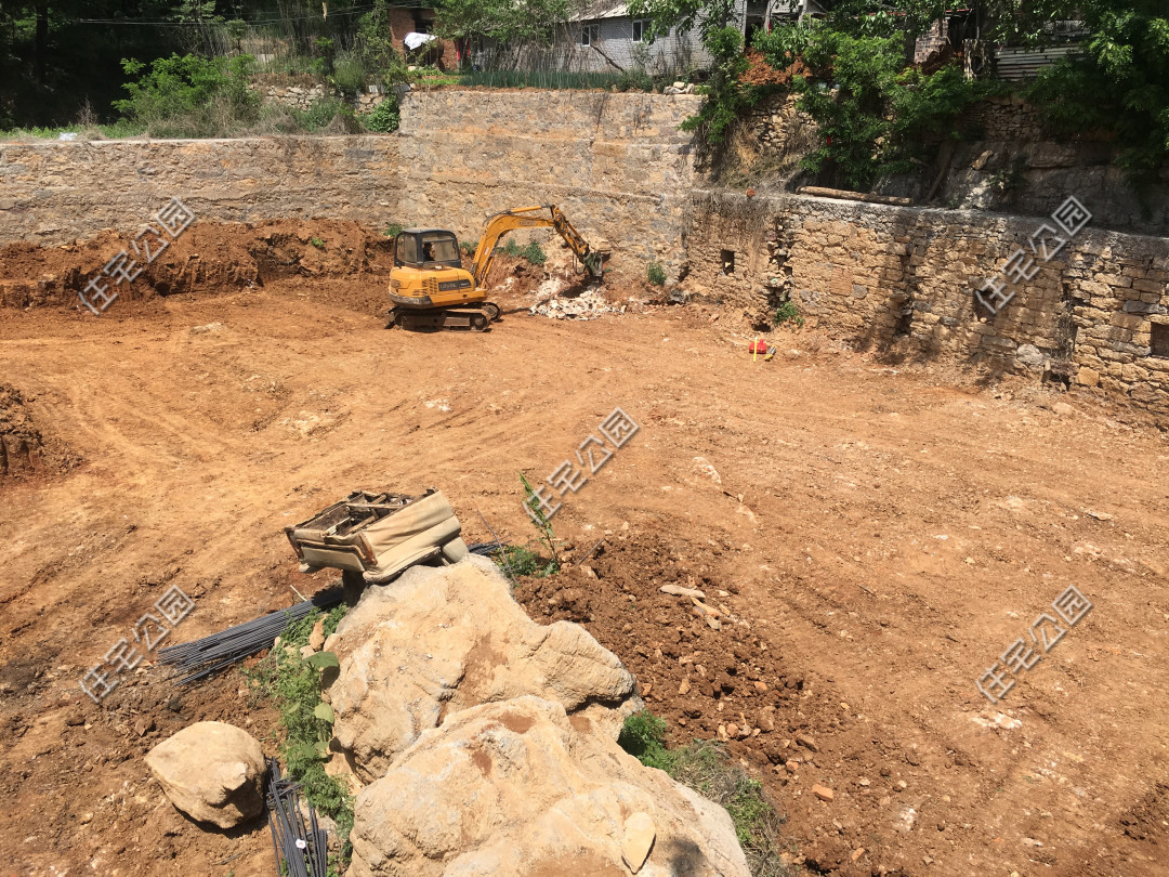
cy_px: 438
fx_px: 979
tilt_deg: -17.2
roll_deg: +1.5
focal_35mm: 29
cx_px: 584
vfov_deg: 48.2
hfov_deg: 61.7
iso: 25
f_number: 2.2
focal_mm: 4.15
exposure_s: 1/1399
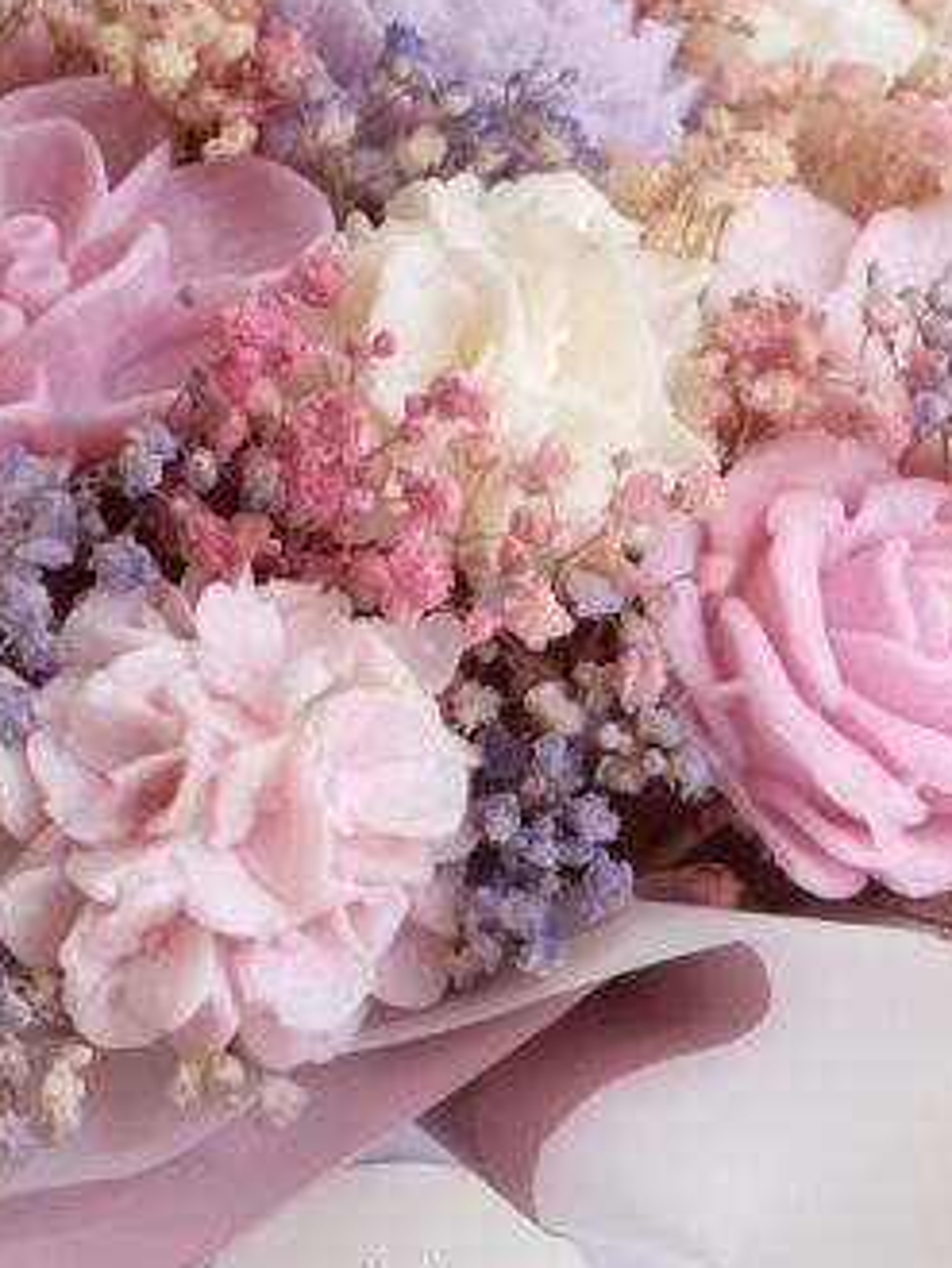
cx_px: 436
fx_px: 4984
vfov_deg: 14.4
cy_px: 1145
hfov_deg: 10.9
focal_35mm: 136
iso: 1000
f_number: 4.5
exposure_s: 1/280
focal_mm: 20.9
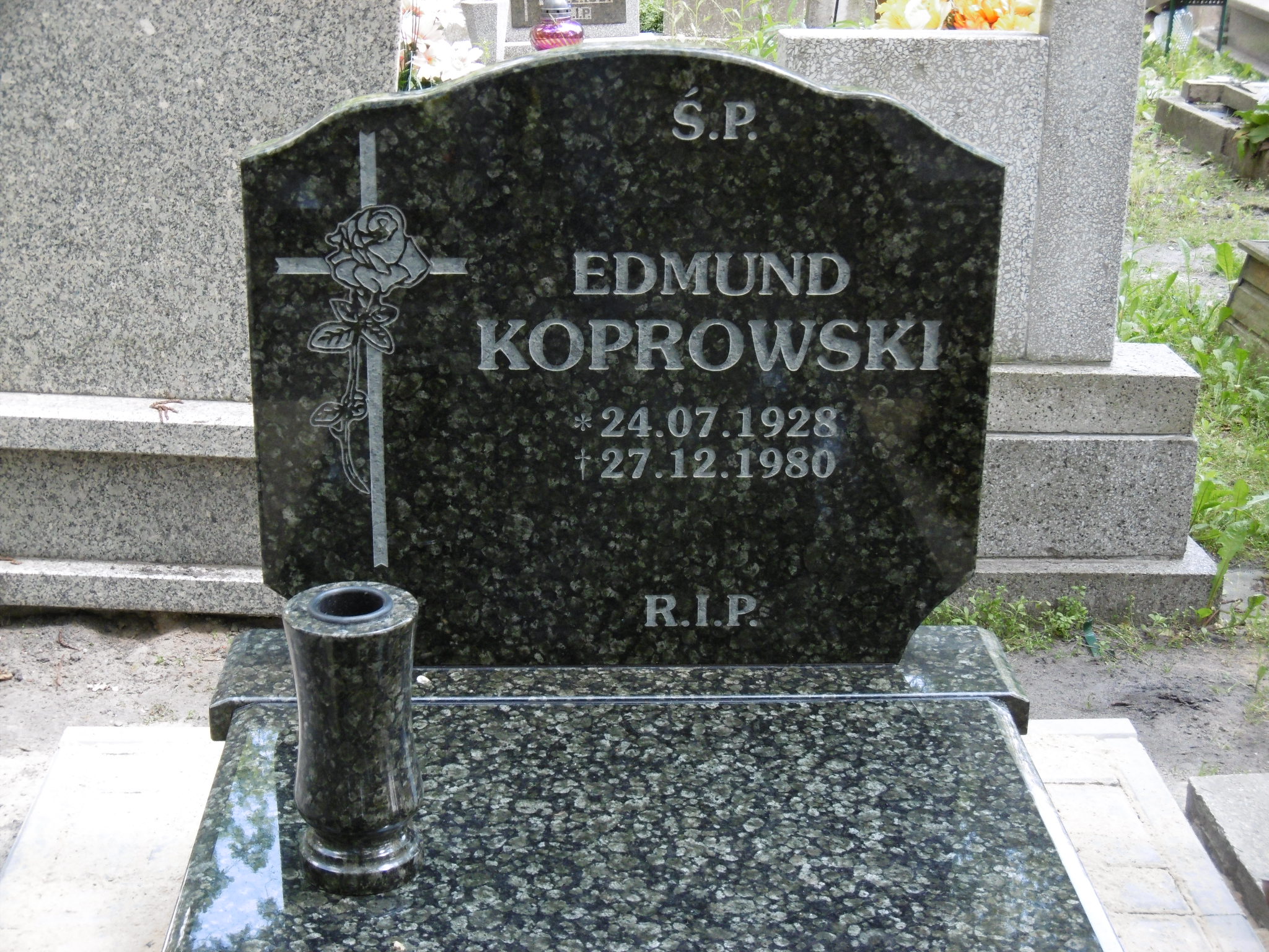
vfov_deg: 24.8
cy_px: 476
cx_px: 634
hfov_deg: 32.7
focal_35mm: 59
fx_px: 2163
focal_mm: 10.5
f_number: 4.2
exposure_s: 1/60
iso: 160
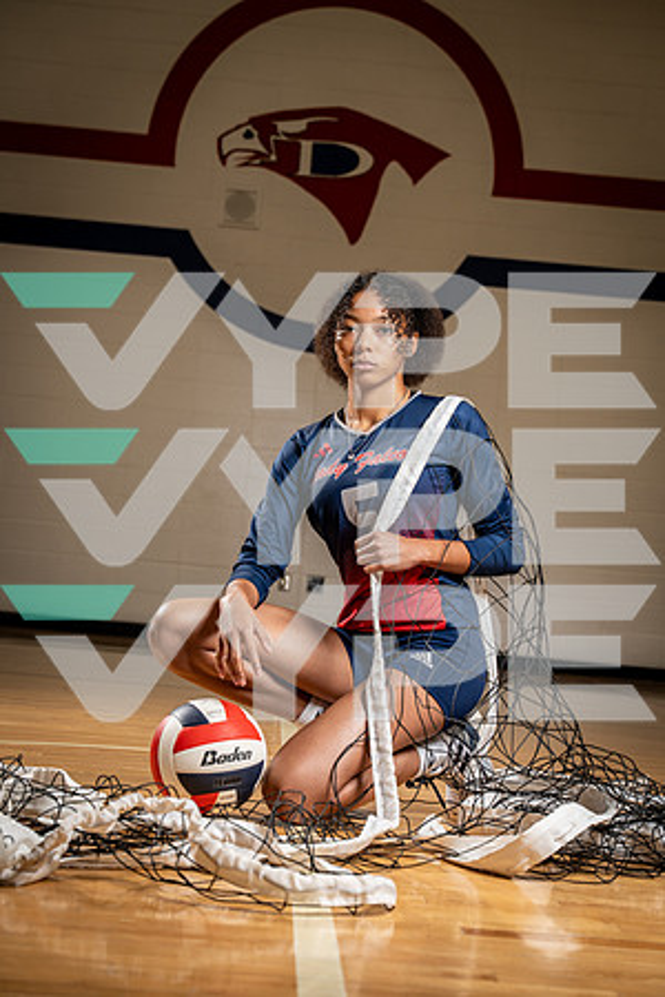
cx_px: 332
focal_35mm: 70
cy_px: 498
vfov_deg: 28.8
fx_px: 1939
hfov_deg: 19.5
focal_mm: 70
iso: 320
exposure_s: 1/250
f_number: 5.6
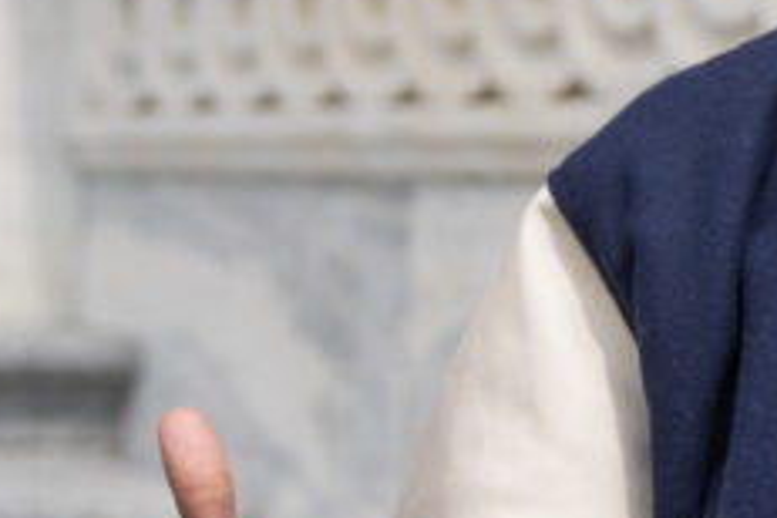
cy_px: 180
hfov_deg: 16.3
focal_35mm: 118
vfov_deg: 11.6
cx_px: 1060
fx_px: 2547
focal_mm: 36
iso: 200
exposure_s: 1/3200
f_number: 2.8
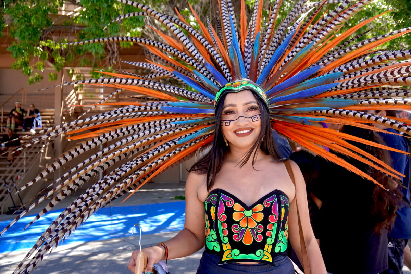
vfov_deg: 41.7
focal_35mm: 32
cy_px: 137
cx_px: 206
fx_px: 360
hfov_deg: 59.5
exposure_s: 1/200
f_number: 4
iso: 100
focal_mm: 21
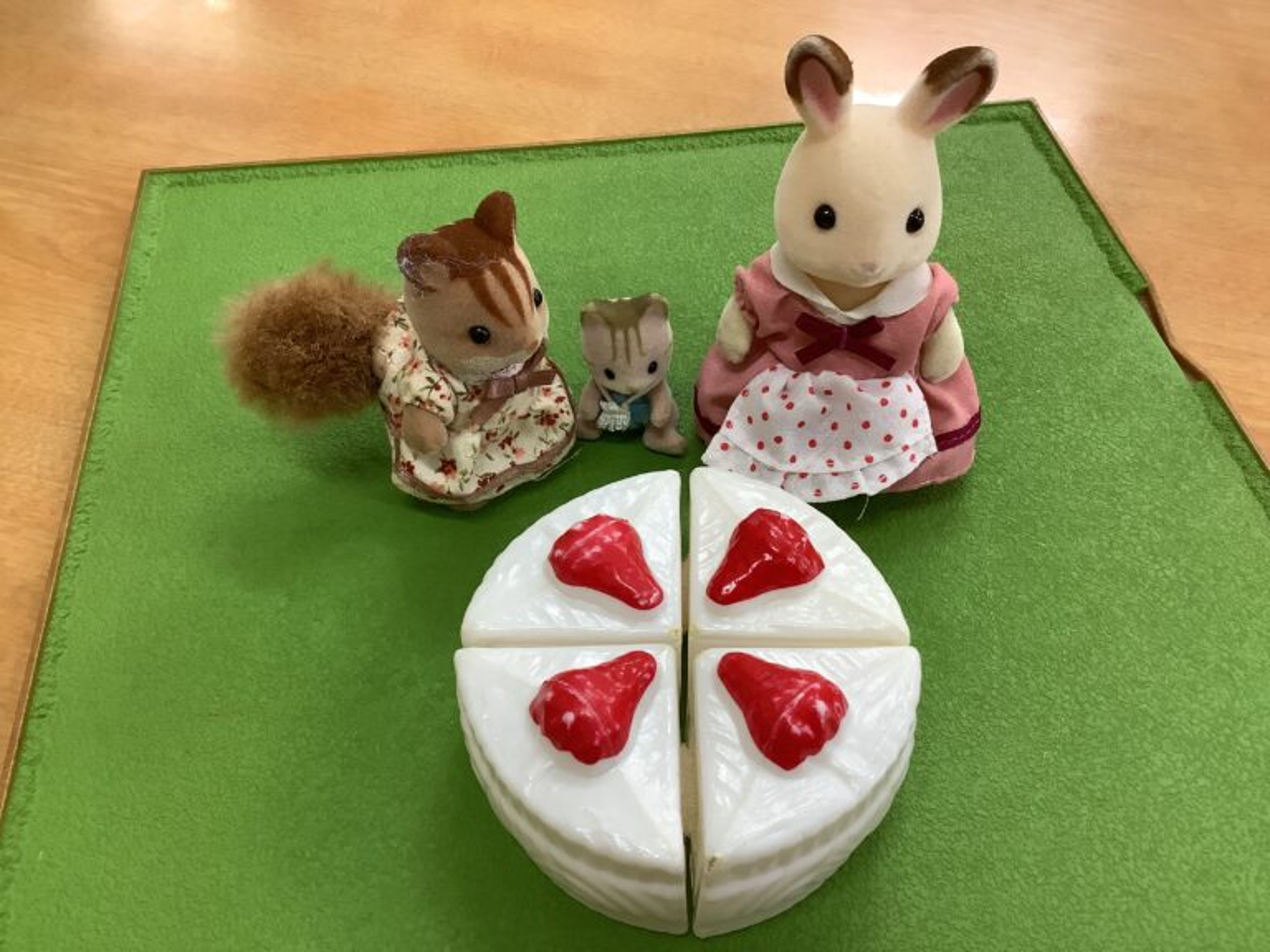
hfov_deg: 58.4
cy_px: 476
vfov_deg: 45.4
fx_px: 1137
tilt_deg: -49.8
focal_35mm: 31
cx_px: 635
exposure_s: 1/60
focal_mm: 3.3
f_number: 2.4
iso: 125
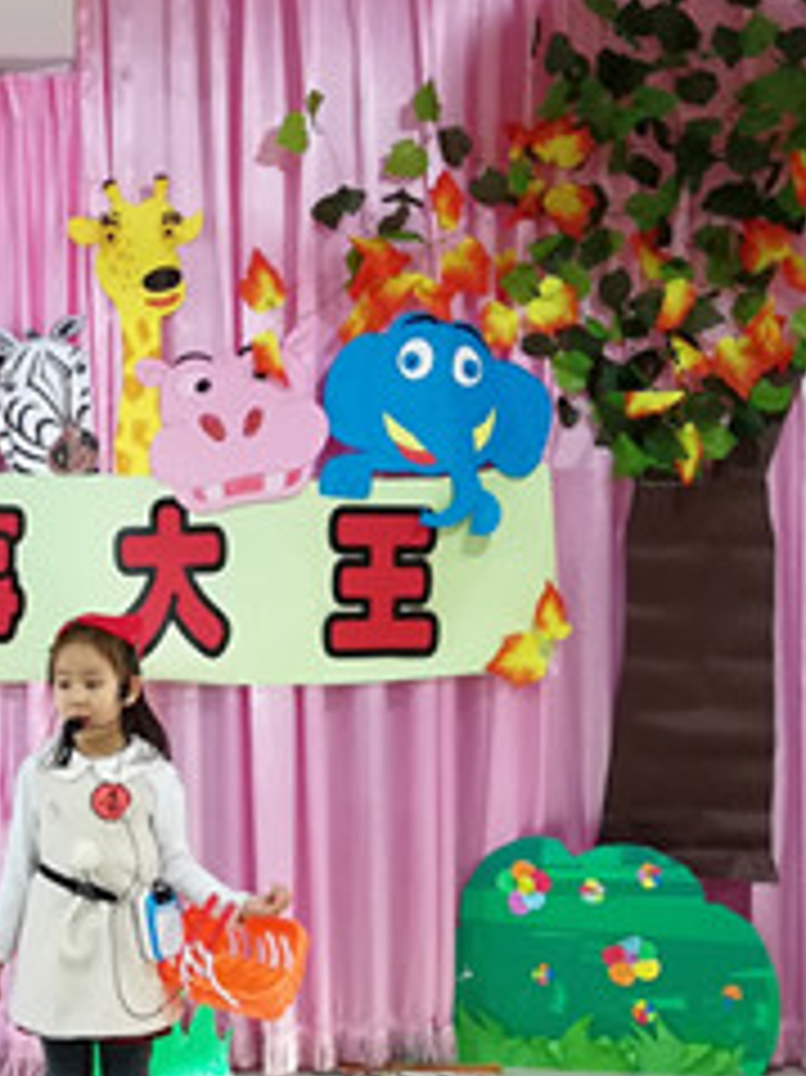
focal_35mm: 69
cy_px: 583
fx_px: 2144
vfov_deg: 28.2
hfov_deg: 20.7
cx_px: 27
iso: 125
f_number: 1.8
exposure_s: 1/50
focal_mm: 3.83
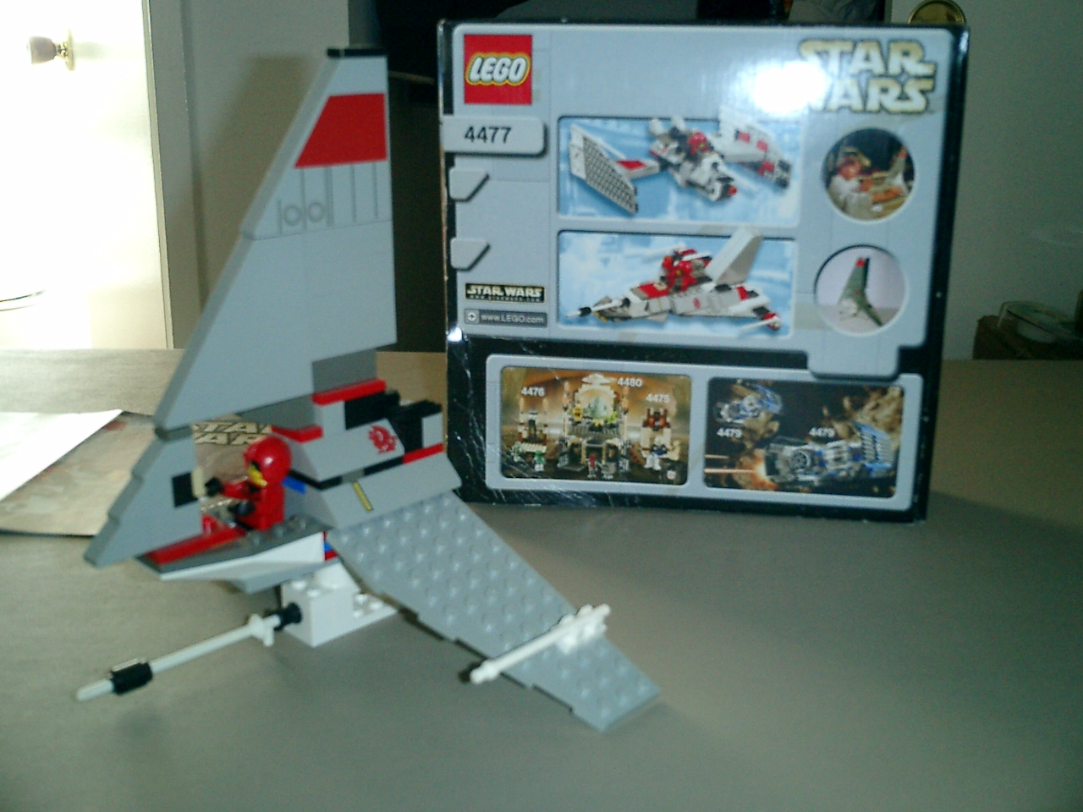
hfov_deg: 51.4
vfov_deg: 39.7
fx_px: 1126
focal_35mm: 36
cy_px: 406
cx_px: 542
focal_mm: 7.5
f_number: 3.2
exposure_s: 1/30
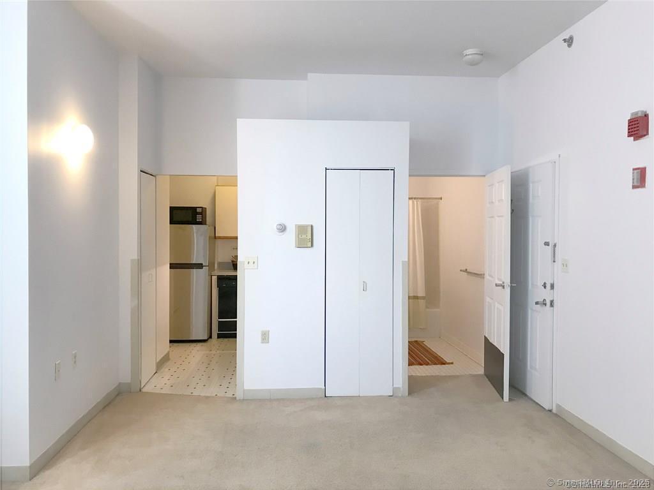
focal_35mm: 28
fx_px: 529
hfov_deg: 63.4
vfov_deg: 49.7
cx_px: 327
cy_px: 245
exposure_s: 1/17
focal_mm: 3.99
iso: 40
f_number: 1.8
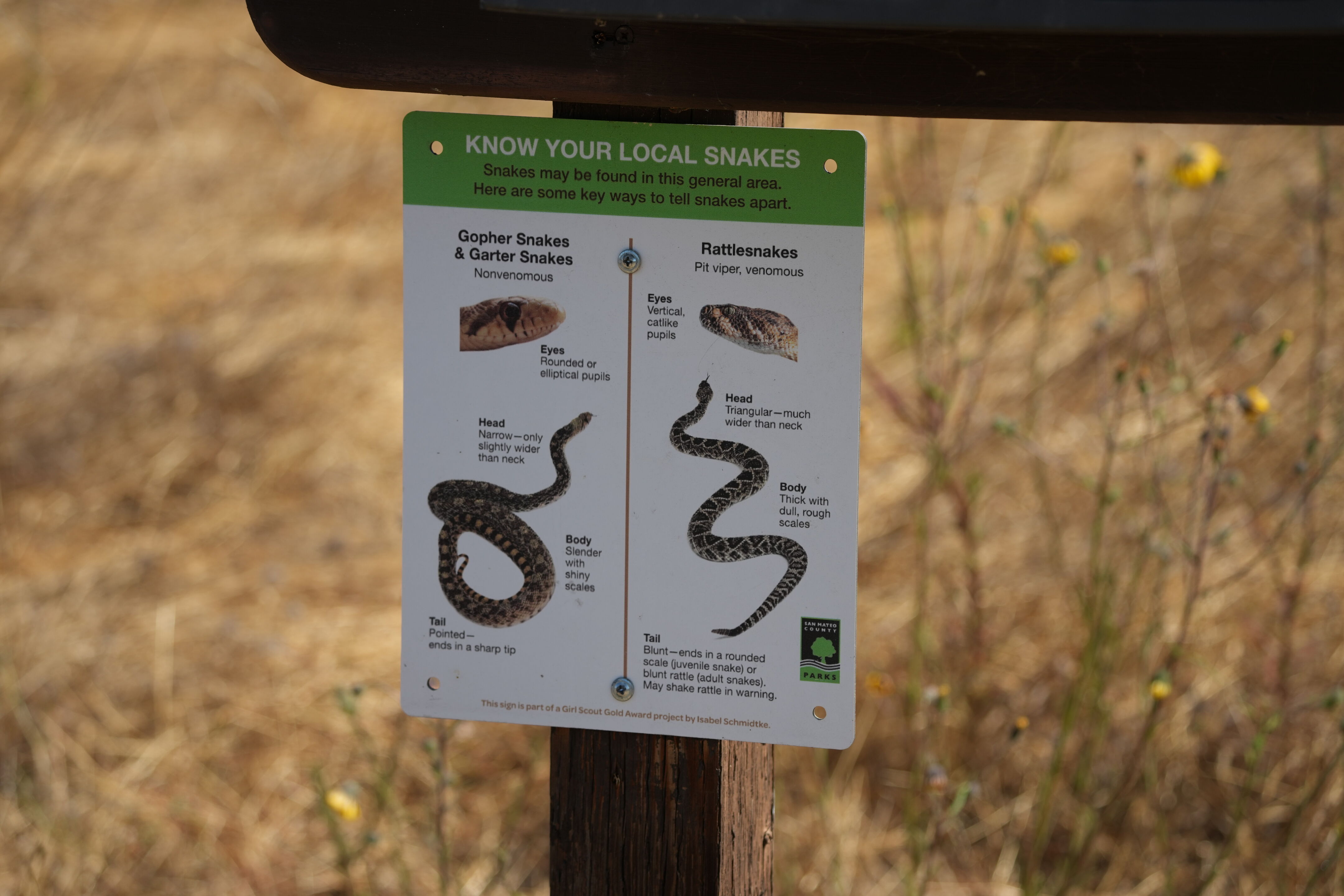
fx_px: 4666
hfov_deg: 16.4
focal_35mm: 125
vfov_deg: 11.0
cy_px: 448
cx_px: 672
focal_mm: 125
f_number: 5.6
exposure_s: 1/800
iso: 200
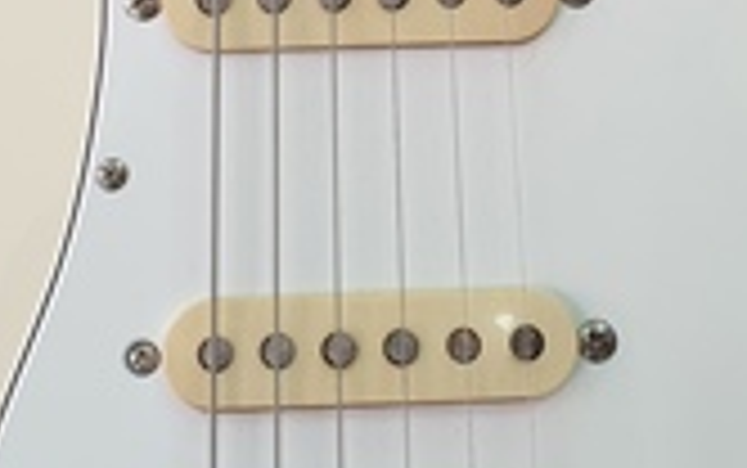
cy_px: -200
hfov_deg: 24.9
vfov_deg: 14.8
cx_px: 392
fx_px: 1691
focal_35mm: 83
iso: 80
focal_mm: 4.3
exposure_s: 1/50
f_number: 2.4
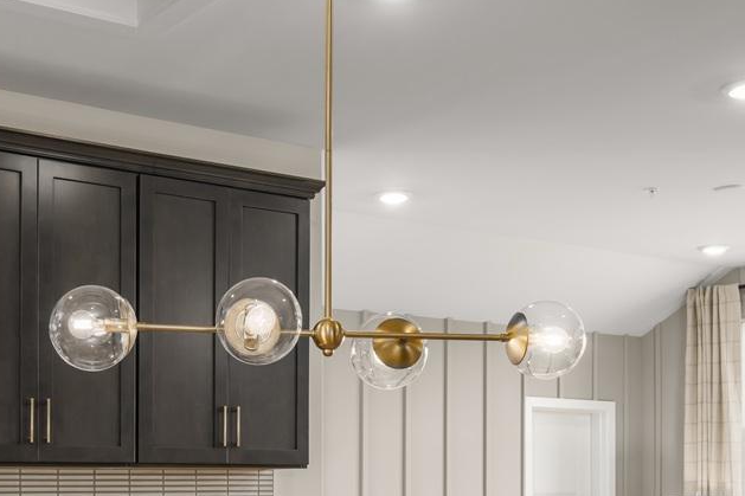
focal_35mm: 58
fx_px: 1200
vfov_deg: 20.7
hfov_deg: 34.1
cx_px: 233
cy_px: 688
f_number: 9
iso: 200
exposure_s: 1/200
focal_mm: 19
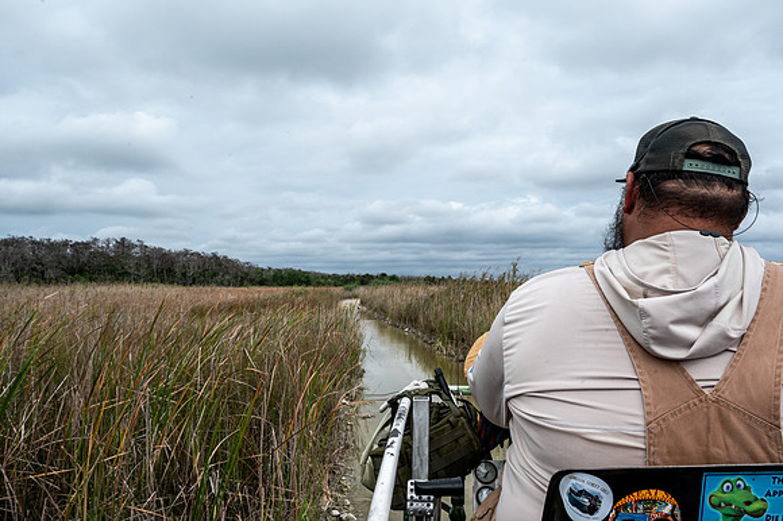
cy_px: 260
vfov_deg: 45.5
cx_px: 392
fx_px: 621
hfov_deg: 64.4
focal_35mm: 29
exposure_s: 1/160
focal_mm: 28
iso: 320
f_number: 16
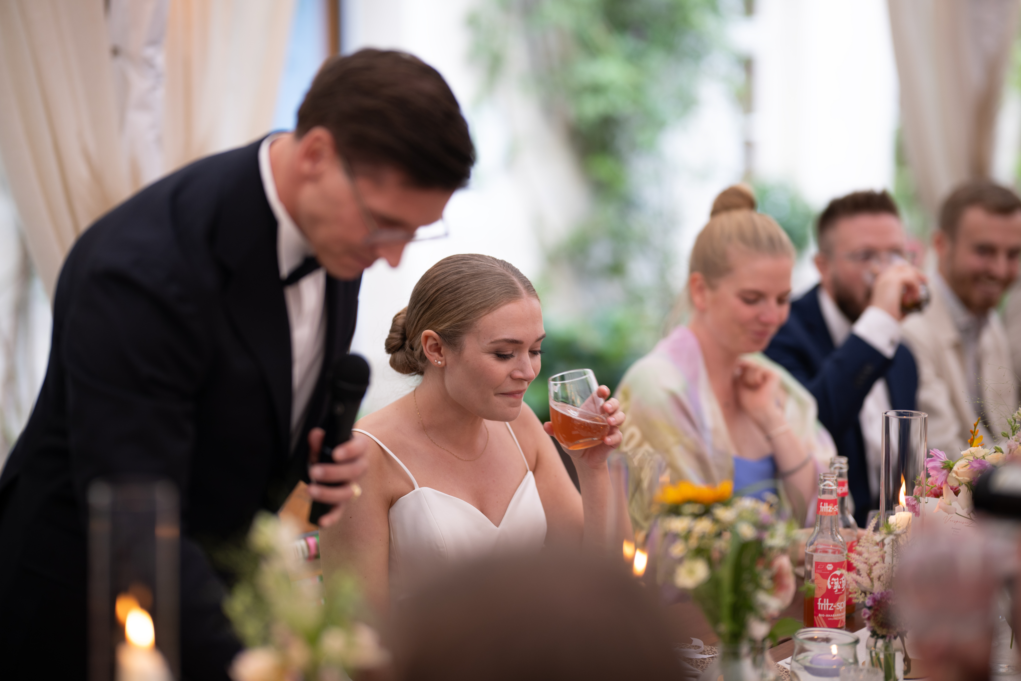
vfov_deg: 16.1
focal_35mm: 85
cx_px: 510
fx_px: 2411
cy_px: 340
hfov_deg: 23.9
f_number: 1.4
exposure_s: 1/160
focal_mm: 85
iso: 200
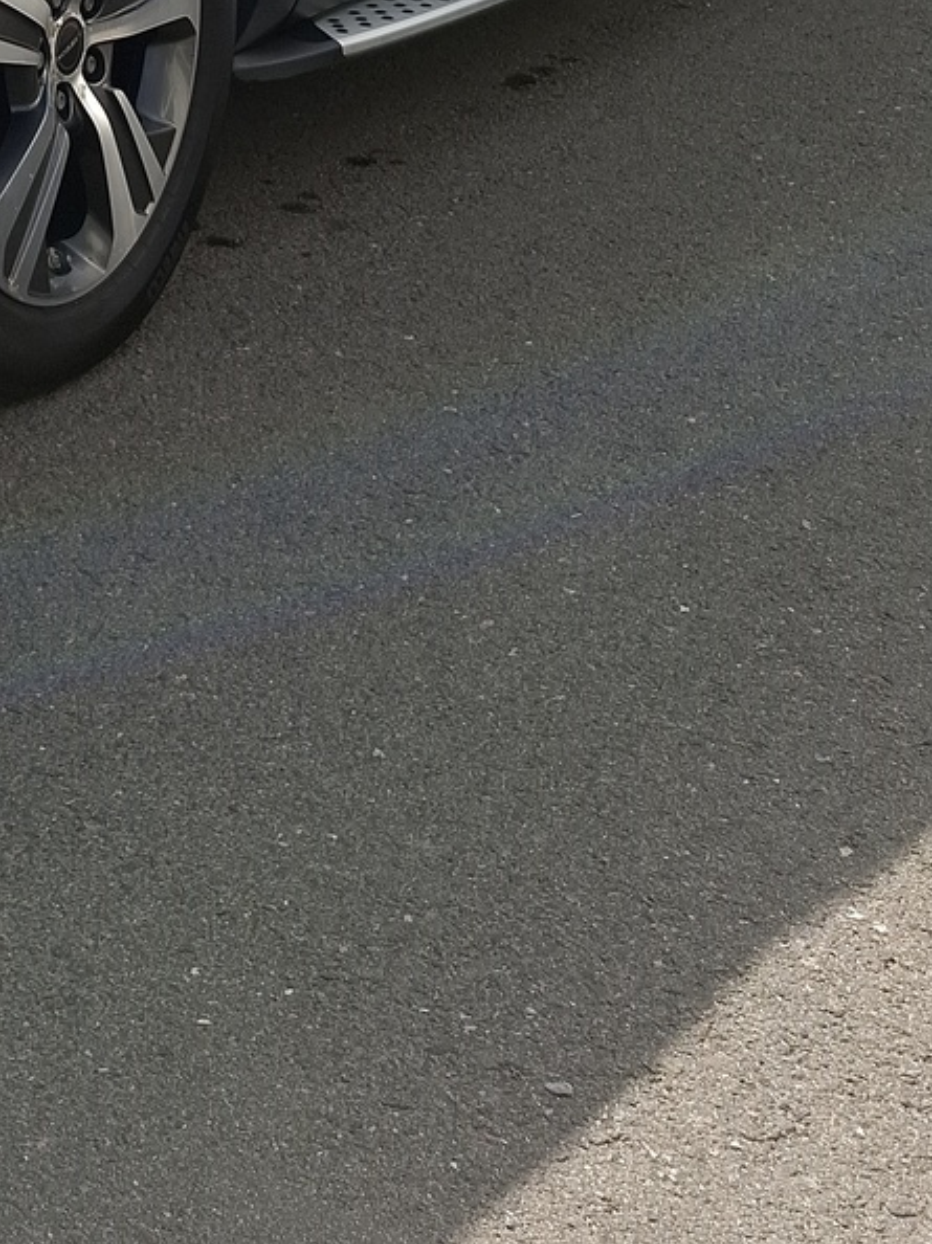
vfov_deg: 26.9
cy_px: -323
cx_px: -251
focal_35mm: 62
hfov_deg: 21.5
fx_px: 2227
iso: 50
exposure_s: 1/939
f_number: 1.8
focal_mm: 5.54
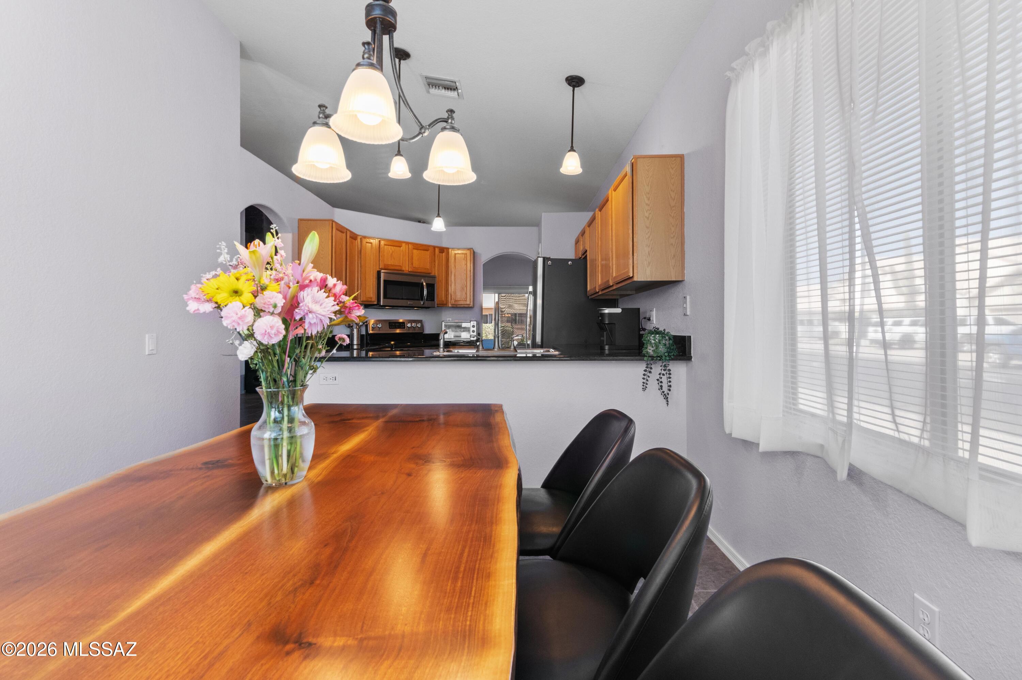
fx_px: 454
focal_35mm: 16
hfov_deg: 96.8
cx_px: 511
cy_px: 340
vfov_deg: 73.7
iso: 2000
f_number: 18
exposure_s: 1/13
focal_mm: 16
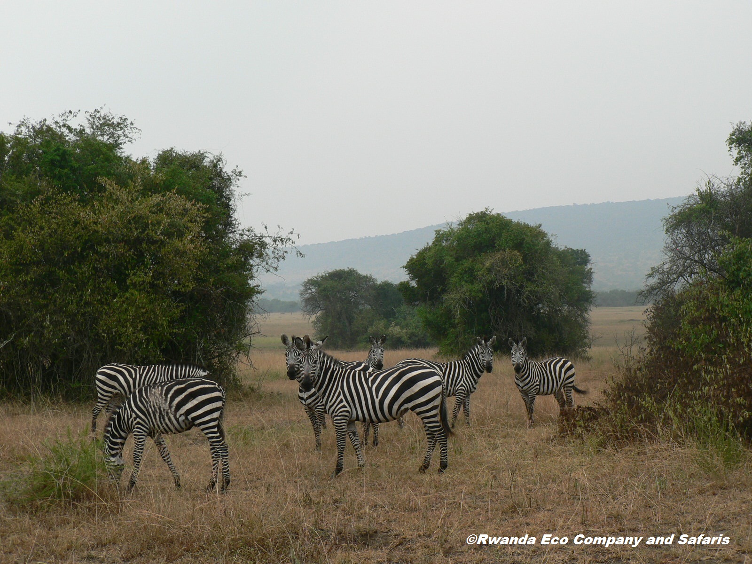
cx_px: 376
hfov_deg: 30.7
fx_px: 1369
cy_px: 282
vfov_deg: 23.3
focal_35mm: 63
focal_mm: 10.5
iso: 80
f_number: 4
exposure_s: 1/125
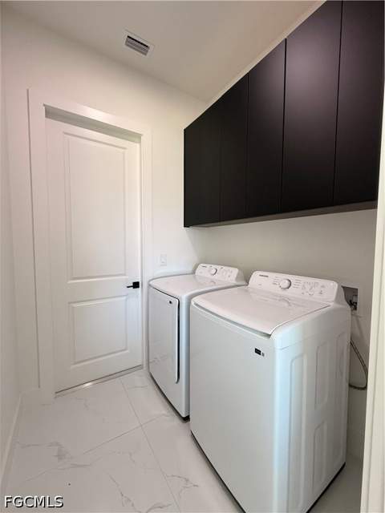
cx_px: 192
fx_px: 208
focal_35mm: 14
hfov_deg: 85.7
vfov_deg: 102.1
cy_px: 256
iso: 320
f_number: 2.2
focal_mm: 2.22
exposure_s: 1/121
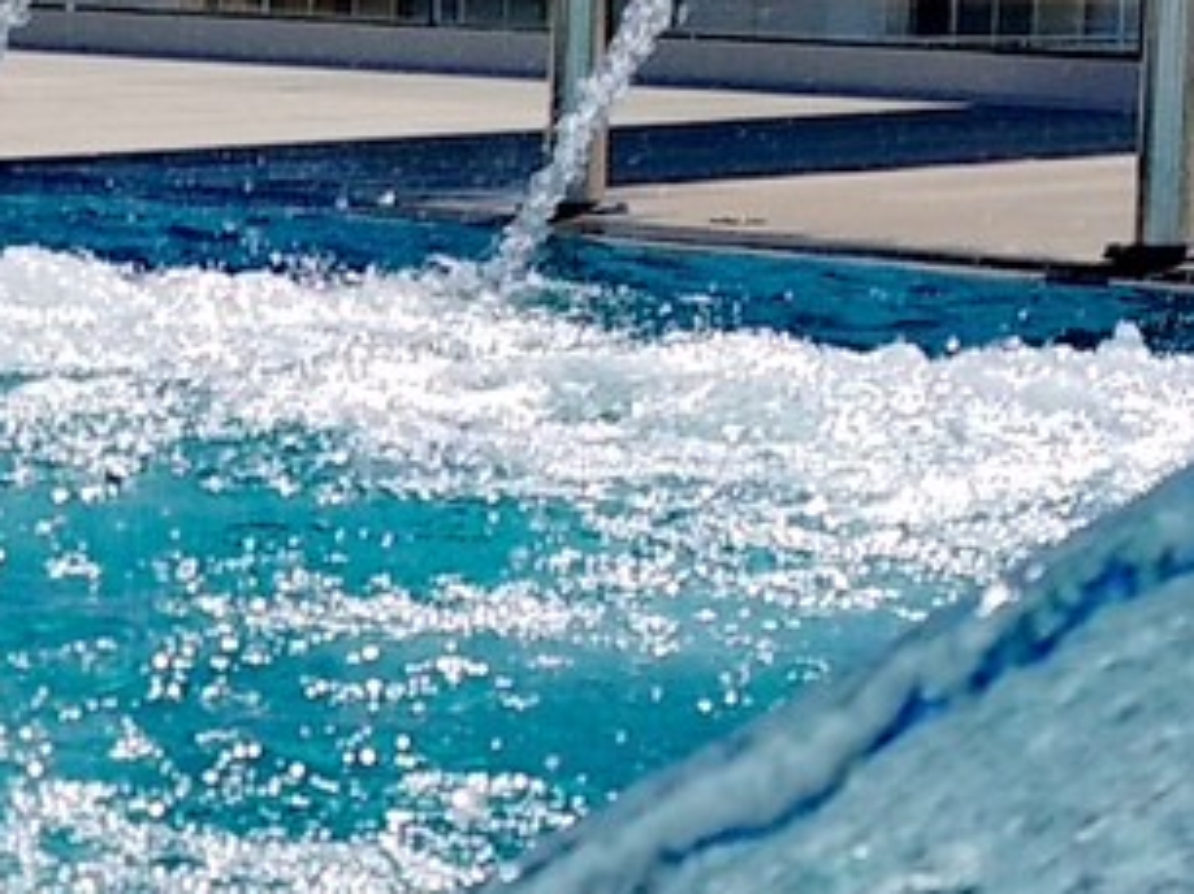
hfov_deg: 11.9
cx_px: -226
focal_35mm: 163
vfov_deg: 9.1
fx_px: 5618
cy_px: 757
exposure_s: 1/2281
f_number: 2.2
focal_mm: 3.83
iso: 101
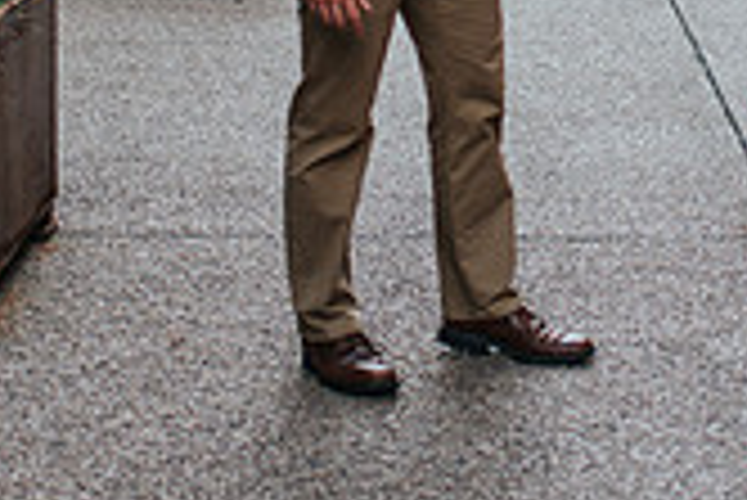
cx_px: 502
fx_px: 2887
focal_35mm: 139
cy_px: -236
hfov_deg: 14.7
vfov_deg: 9.6
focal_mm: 35
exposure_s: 1/500
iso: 100
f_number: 1.8
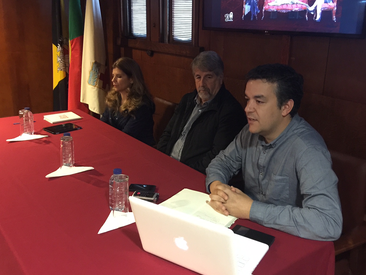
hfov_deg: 52.6
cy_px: 126
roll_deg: -1.9
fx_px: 370
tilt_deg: -15.6
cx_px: 182
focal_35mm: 35
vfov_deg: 40.7
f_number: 2.2
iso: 200
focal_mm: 4.15
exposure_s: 1/8
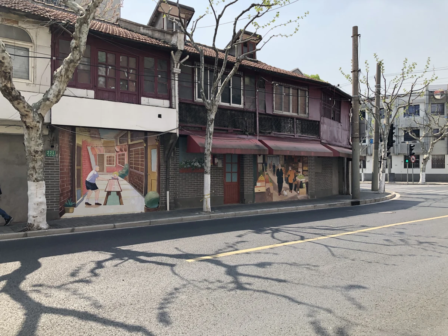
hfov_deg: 63.4
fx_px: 362
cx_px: 224
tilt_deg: +1.7
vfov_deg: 49.7
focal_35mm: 28
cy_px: 168
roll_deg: +0.9
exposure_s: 1/889
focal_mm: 4
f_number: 1.8
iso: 20
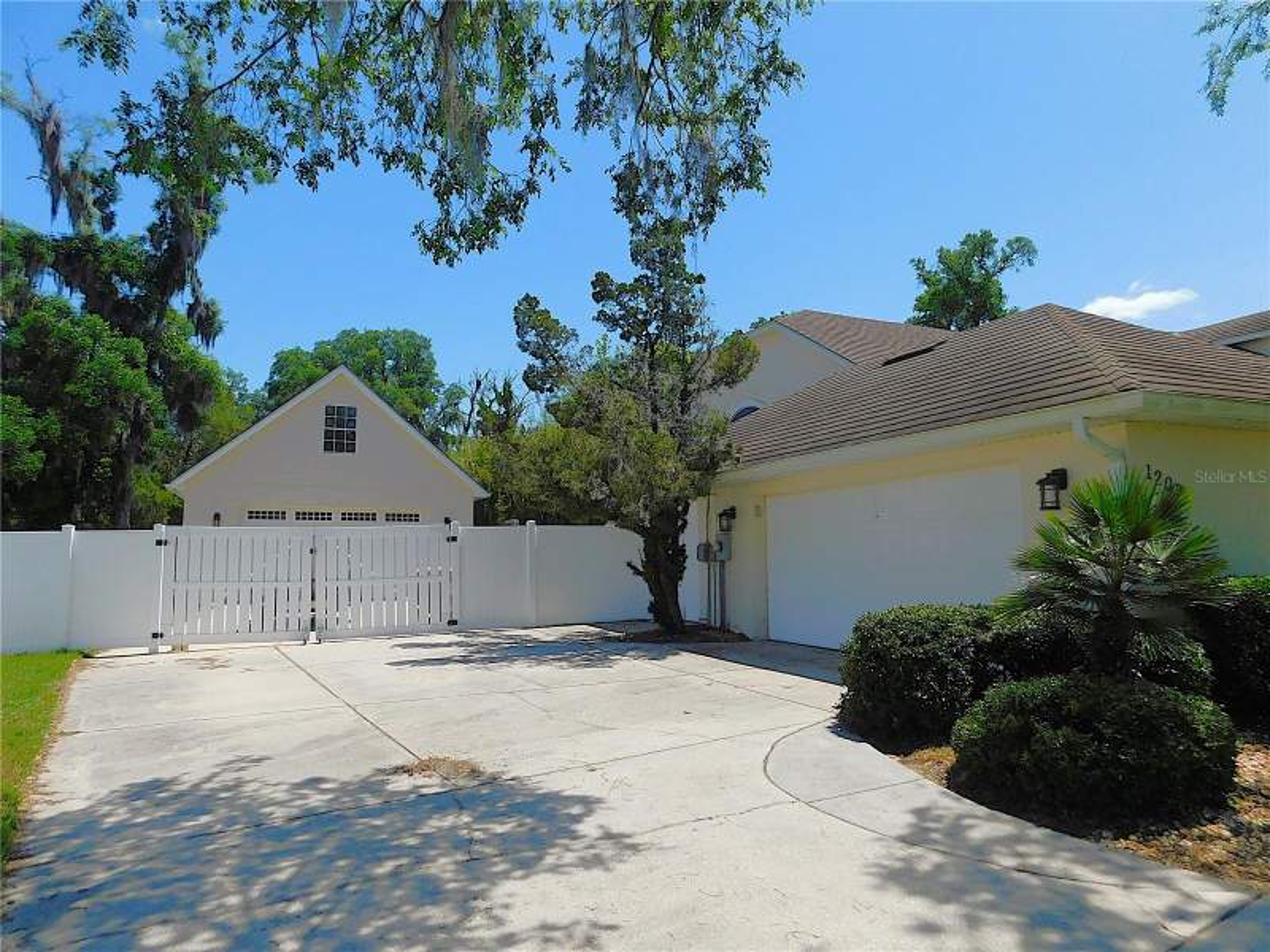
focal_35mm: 23
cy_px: 476
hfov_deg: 73.9
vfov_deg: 58.9
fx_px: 844
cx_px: 635
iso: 125
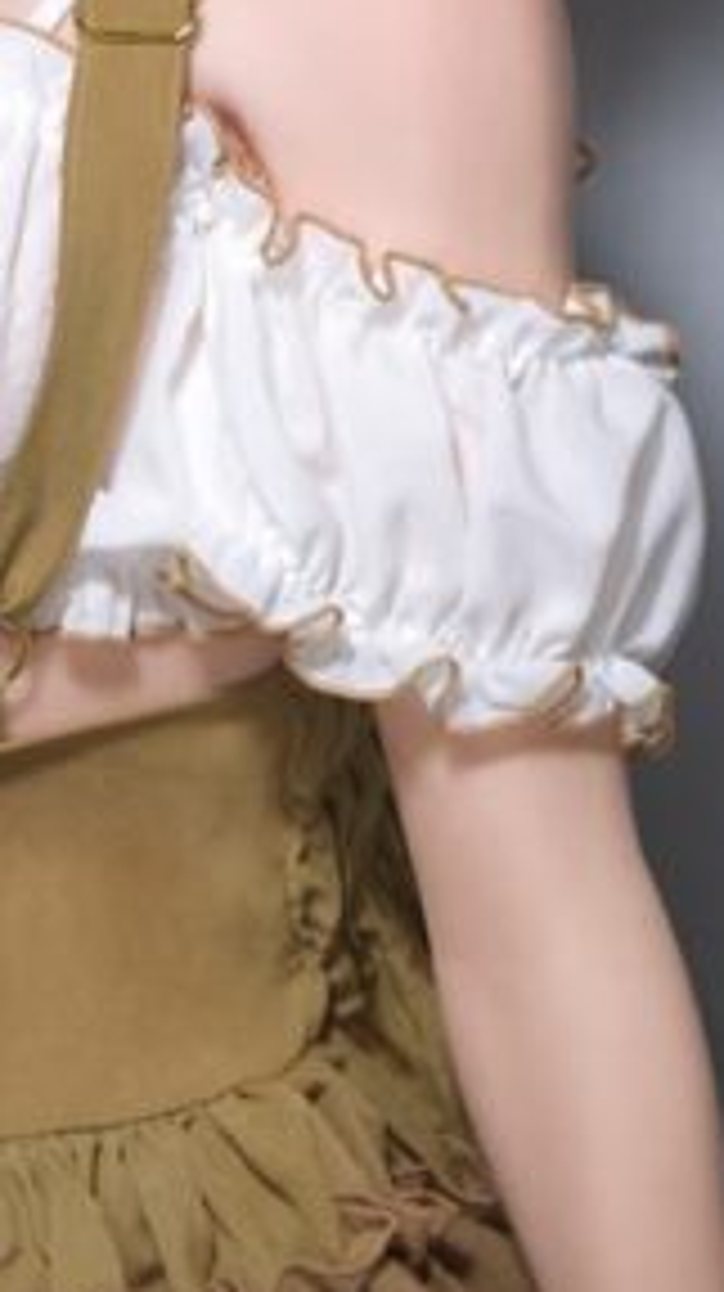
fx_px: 5096
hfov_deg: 8.1
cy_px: 306
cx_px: -29
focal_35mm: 149
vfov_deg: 14.4
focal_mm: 34
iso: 400
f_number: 5
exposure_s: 1/100
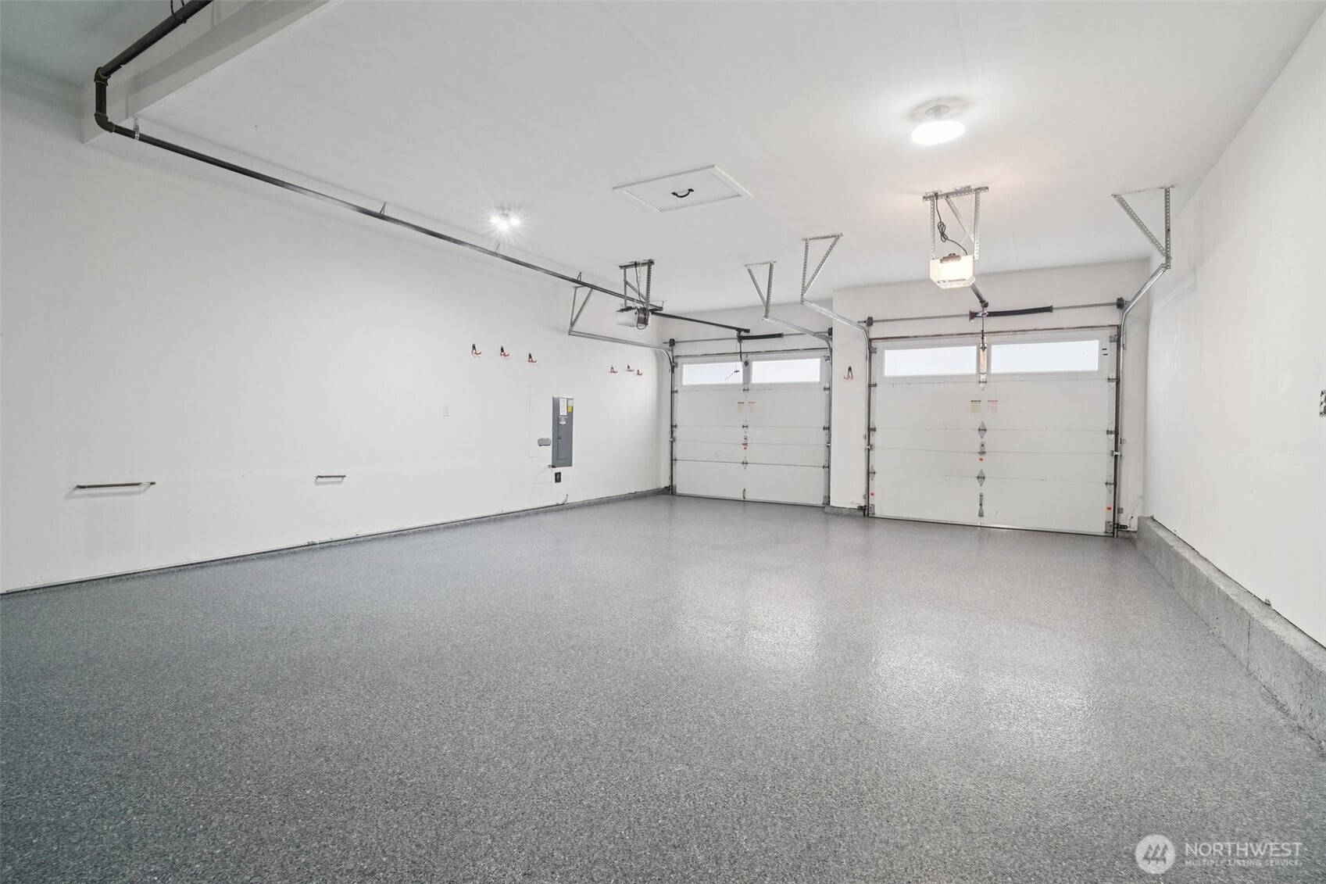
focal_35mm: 16
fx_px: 589
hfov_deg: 96.7
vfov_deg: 73.7
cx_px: 663
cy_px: 442
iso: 1600
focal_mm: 16
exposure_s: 1/30
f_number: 8
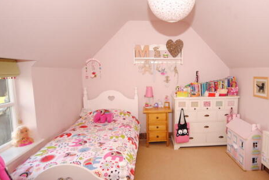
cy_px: 91
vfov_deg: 52.6
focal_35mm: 24
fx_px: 182
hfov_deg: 71.6
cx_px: 169
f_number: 4.2
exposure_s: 1/60
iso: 200
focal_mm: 11.5
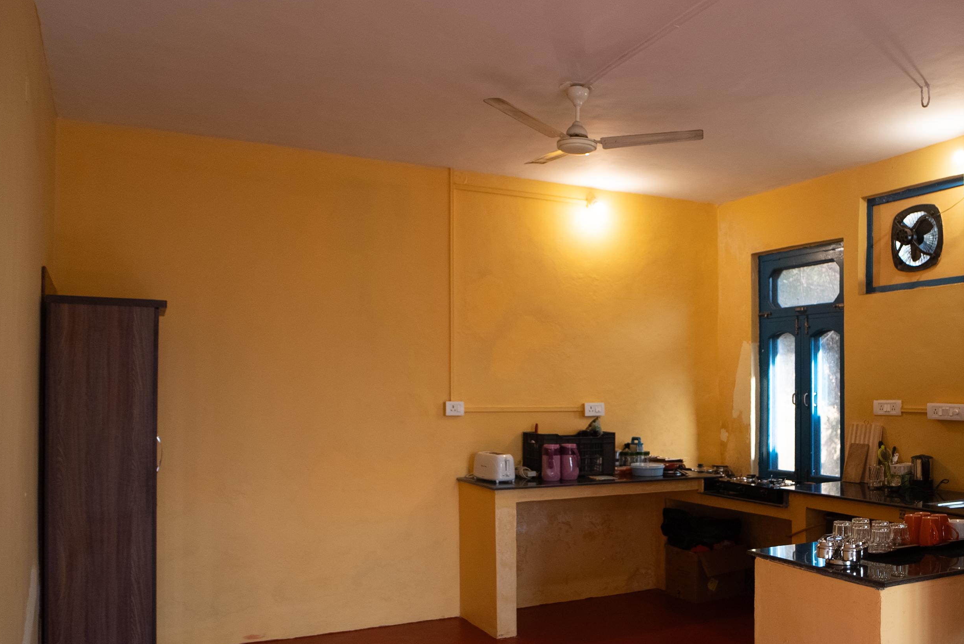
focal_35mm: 31
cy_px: 381
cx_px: 668
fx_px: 831
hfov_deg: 58.4
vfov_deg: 42.2
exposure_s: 1/100
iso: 125
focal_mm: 18
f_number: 2.8
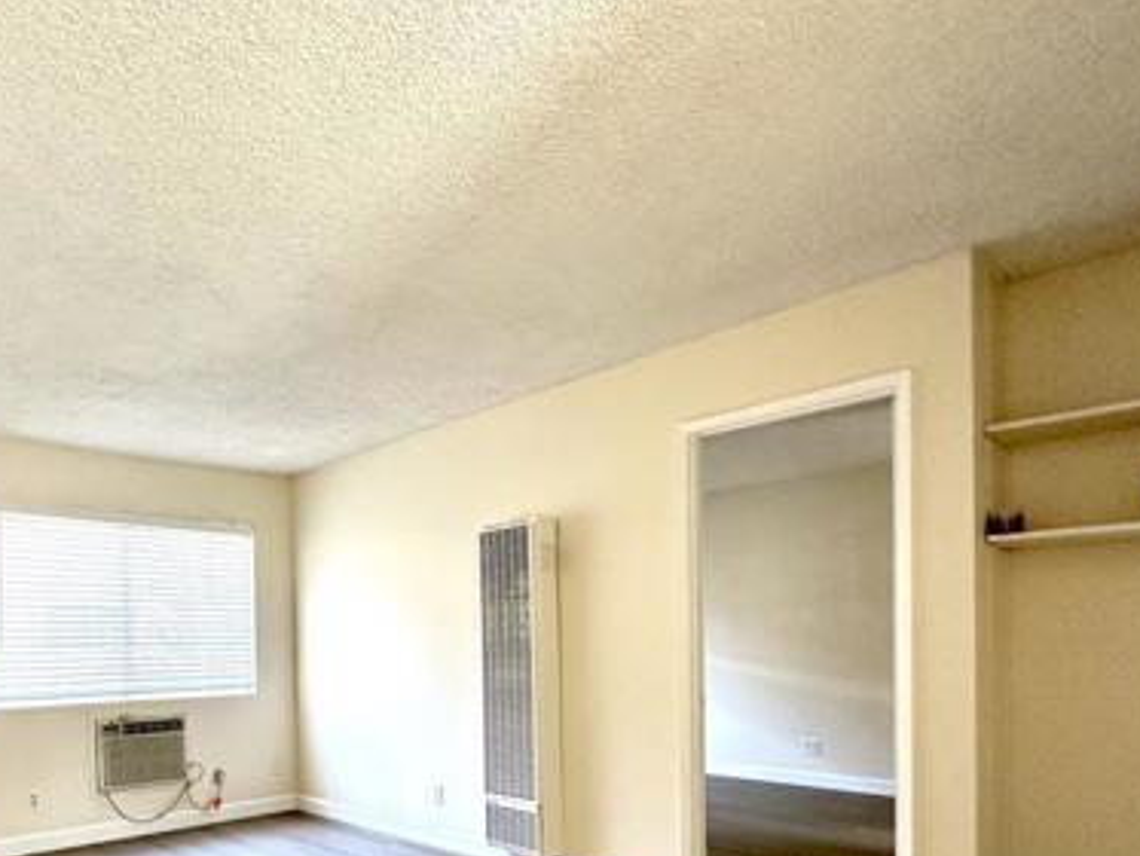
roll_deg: +0.4
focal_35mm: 24
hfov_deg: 68.8
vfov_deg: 54.0
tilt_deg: -0.2
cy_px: 651
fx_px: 791
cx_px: 348
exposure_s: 1/120
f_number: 2.2
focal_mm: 2.22
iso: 250
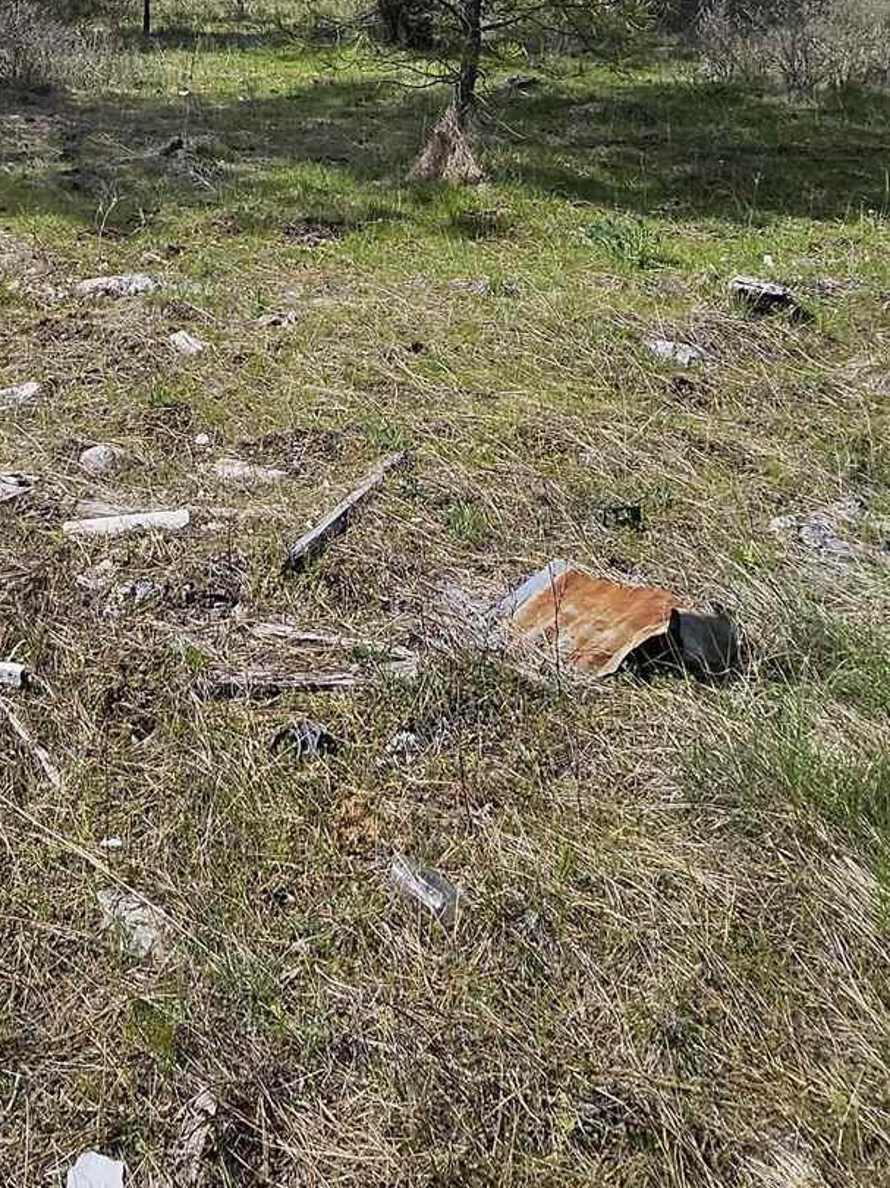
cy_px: -9
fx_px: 1269
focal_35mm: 37
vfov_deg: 42.9
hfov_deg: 37.2
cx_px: 167
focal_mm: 1.74
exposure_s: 1/1232
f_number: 2.2
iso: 32
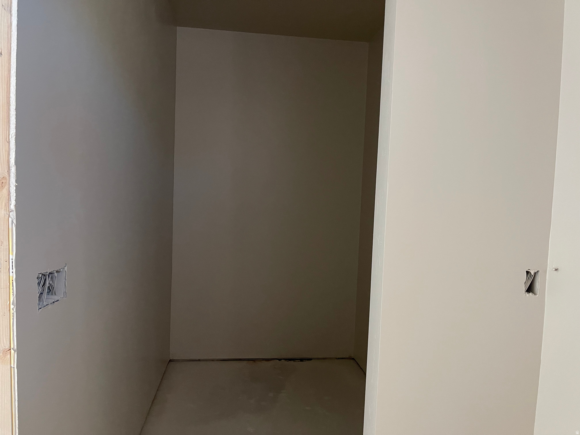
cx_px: 290
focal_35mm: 25
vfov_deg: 54.9
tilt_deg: -4.0
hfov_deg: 69.4
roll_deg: -2.5
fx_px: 419
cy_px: 218
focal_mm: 5.1
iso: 400
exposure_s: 1/40
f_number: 1.6
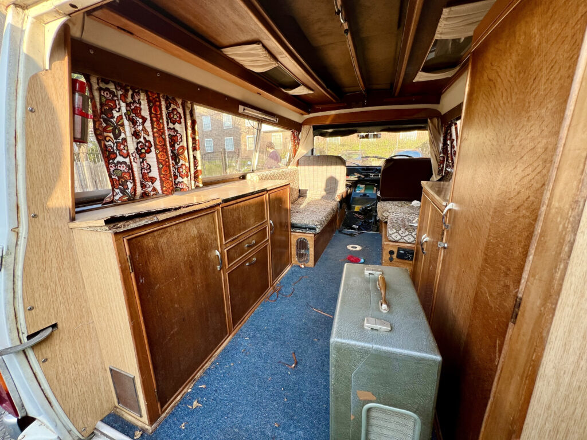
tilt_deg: -14.7
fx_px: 220
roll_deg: +1.5
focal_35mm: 13
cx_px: 294
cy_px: 220
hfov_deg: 106.2
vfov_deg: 89.9
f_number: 1.8
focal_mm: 1.57
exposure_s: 1/99
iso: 32
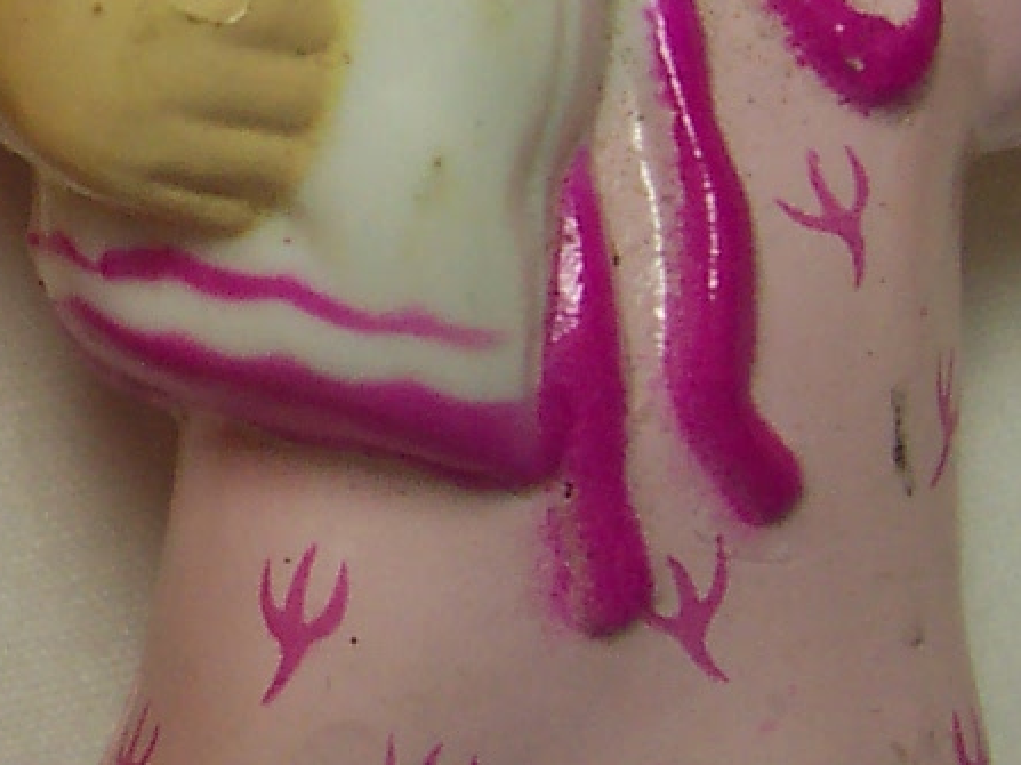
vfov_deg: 10.8
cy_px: 103
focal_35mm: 137
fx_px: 4040
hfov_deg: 13.8
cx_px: -336
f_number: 2.8
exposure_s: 1/90
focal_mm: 5.6
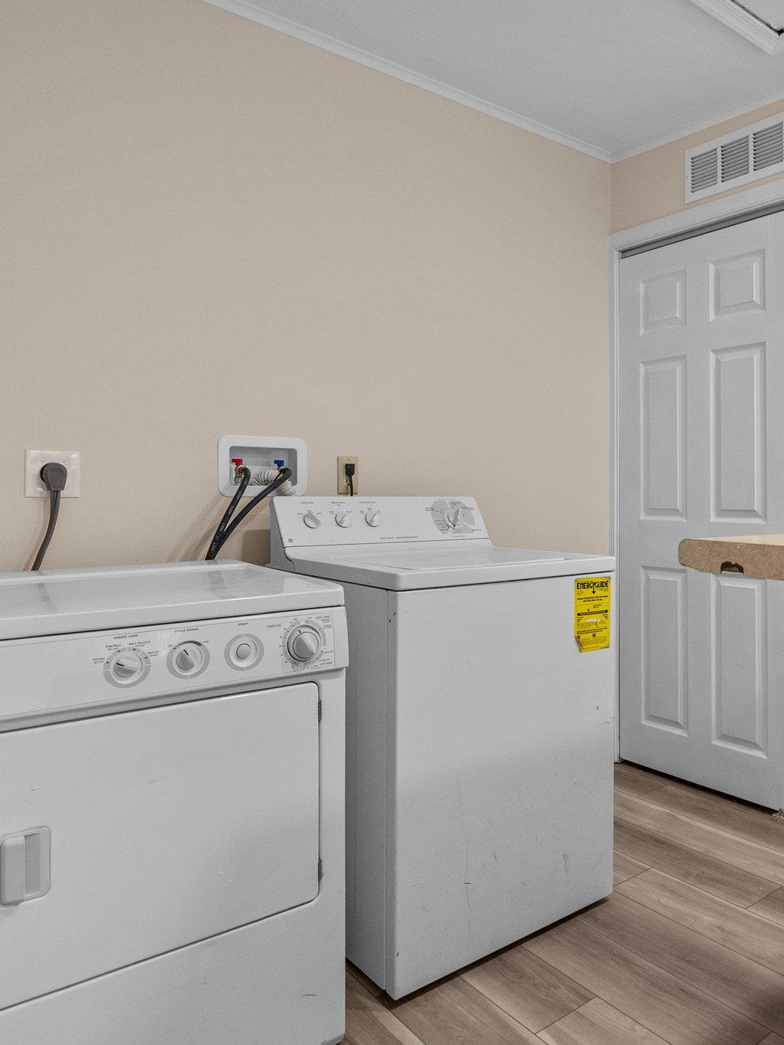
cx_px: 516
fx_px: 785
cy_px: 522
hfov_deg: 52.2
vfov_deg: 67.3
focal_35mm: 26
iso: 1250
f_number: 8
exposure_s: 1/40
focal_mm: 18
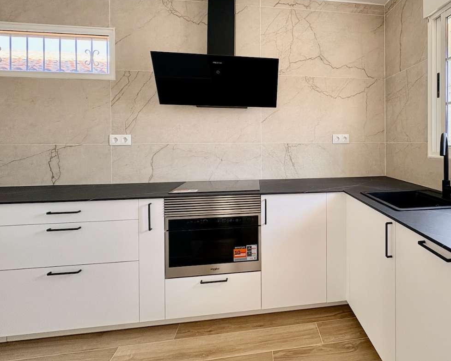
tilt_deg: +0.0
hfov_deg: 75.1
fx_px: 280
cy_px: 143
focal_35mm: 21
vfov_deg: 64.9
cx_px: 302
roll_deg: +0.7
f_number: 2.2
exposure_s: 1/99
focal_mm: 2.22
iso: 125
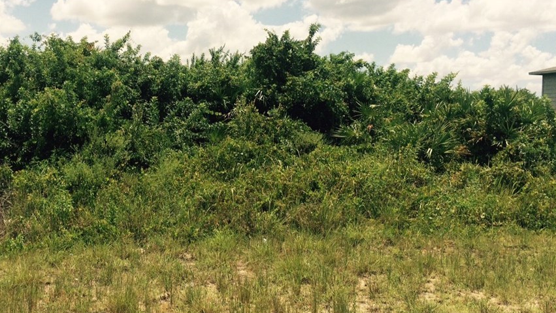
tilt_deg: -3.3
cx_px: 230
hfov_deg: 52.5
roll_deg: -2.6
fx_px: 560
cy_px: 140
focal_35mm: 38
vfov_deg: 31.2
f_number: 2.2
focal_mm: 4.15
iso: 32
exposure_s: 1/3425
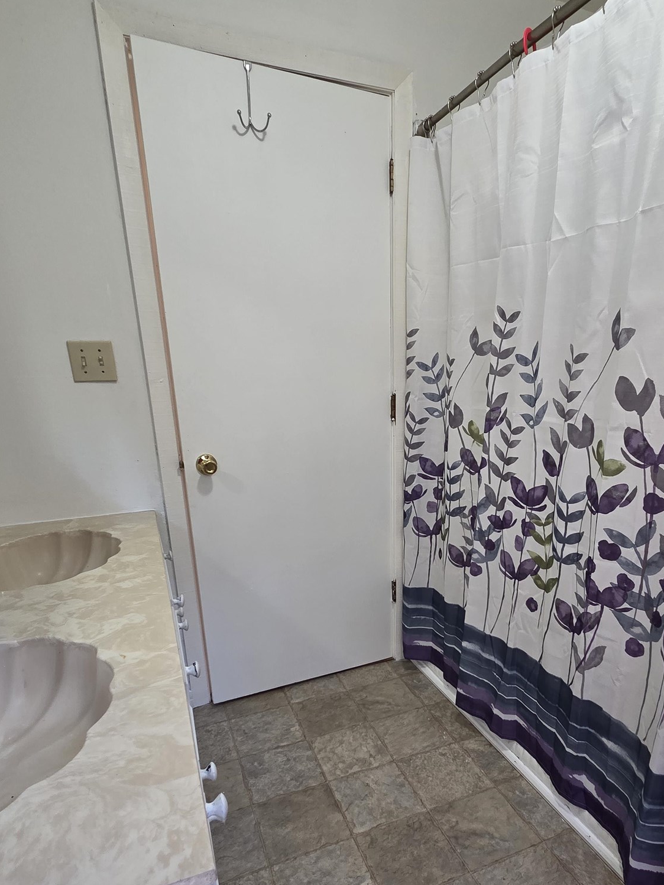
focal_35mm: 20
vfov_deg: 80.4
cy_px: 546
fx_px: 512
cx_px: 394
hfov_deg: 65.4
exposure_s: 1/60
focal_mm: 2.2
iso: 160
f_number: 2.2
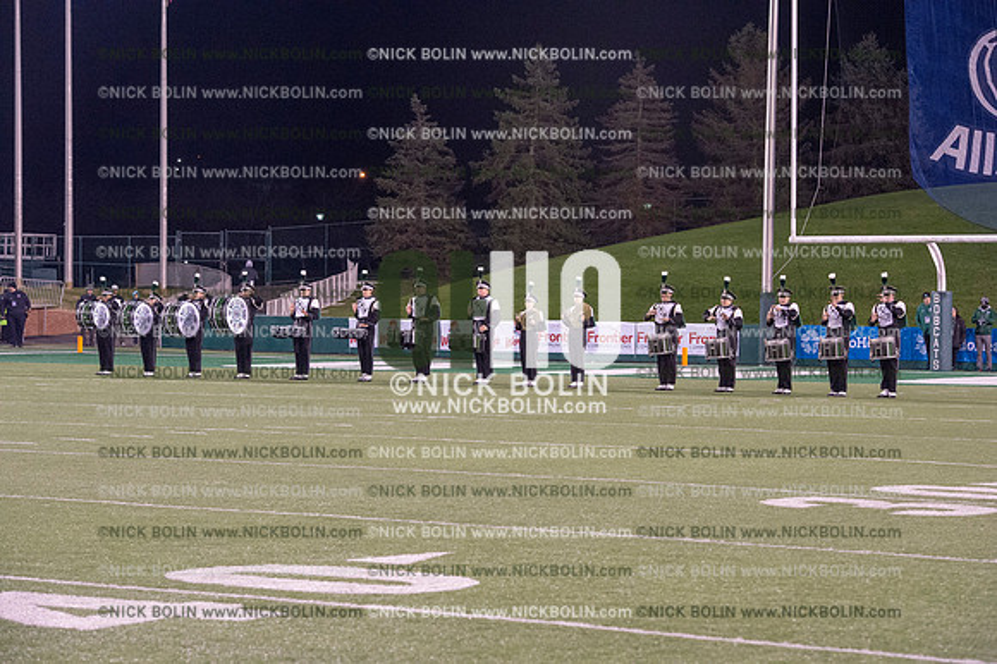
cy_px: 332
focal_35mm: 100
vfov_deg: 13.7
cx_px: 498
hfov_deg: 20.4
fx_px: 2768
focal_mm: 100
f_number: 5.6
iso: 6400
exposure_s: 1/400
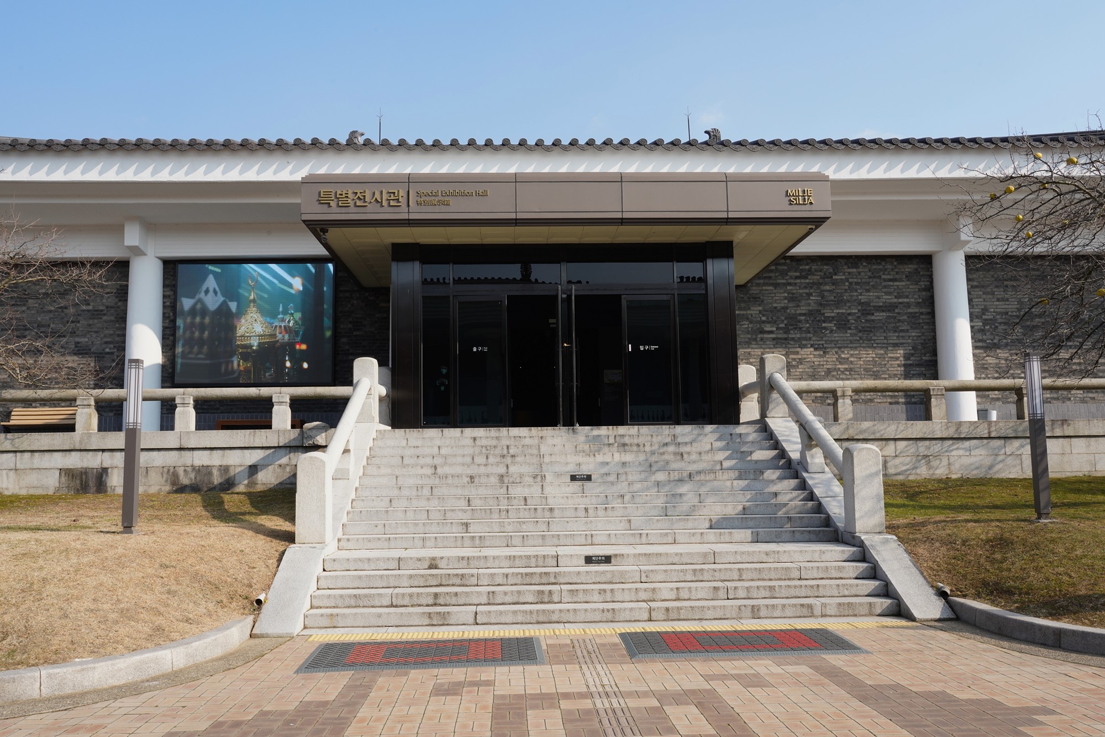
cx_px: 552
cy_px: 368
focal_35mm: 31
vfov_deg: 42.3
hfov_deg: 60.3
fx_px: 952
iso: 320
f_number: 18
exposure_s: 1/100
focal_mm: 31
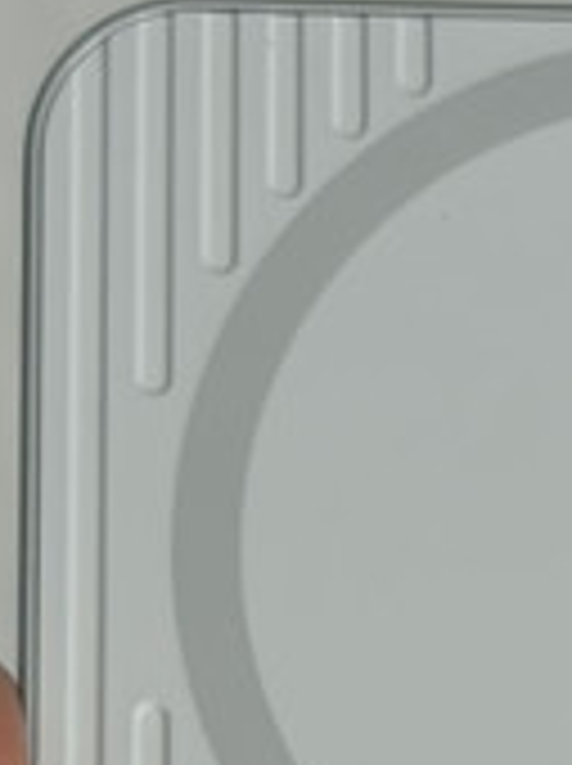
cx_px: 802
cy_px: 1048
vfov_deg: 9.9
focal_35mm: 196
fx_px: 4329
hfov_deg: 7.5
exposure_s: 1/60
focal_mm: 5.96
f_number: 1.6
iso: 64
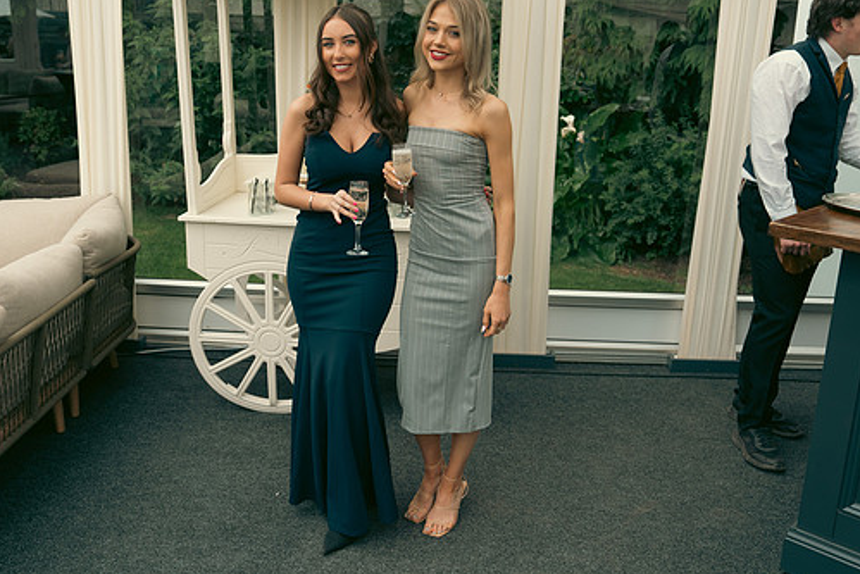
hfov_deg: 53.1
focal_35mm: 36
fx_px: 860
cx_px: 412
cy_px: 258
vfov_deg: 36.9
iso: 200
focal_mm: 31
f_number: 3.5
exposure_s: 1/250
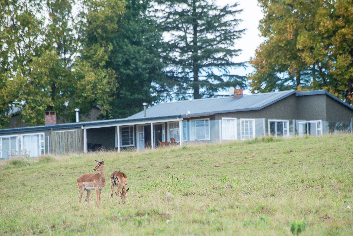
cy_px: 119
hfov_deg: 7.9
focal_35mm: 262
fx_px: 2570
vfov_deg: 5.2
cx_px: 176
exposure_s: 1/640
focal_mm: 260
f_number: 7.1
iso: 800
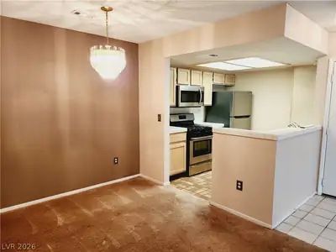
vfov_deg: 56.8
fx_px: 233
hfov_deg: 71.6
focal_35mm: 24
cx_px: 168
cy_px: 126
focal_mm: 5
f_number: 1.8
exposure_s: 1/120
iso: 400
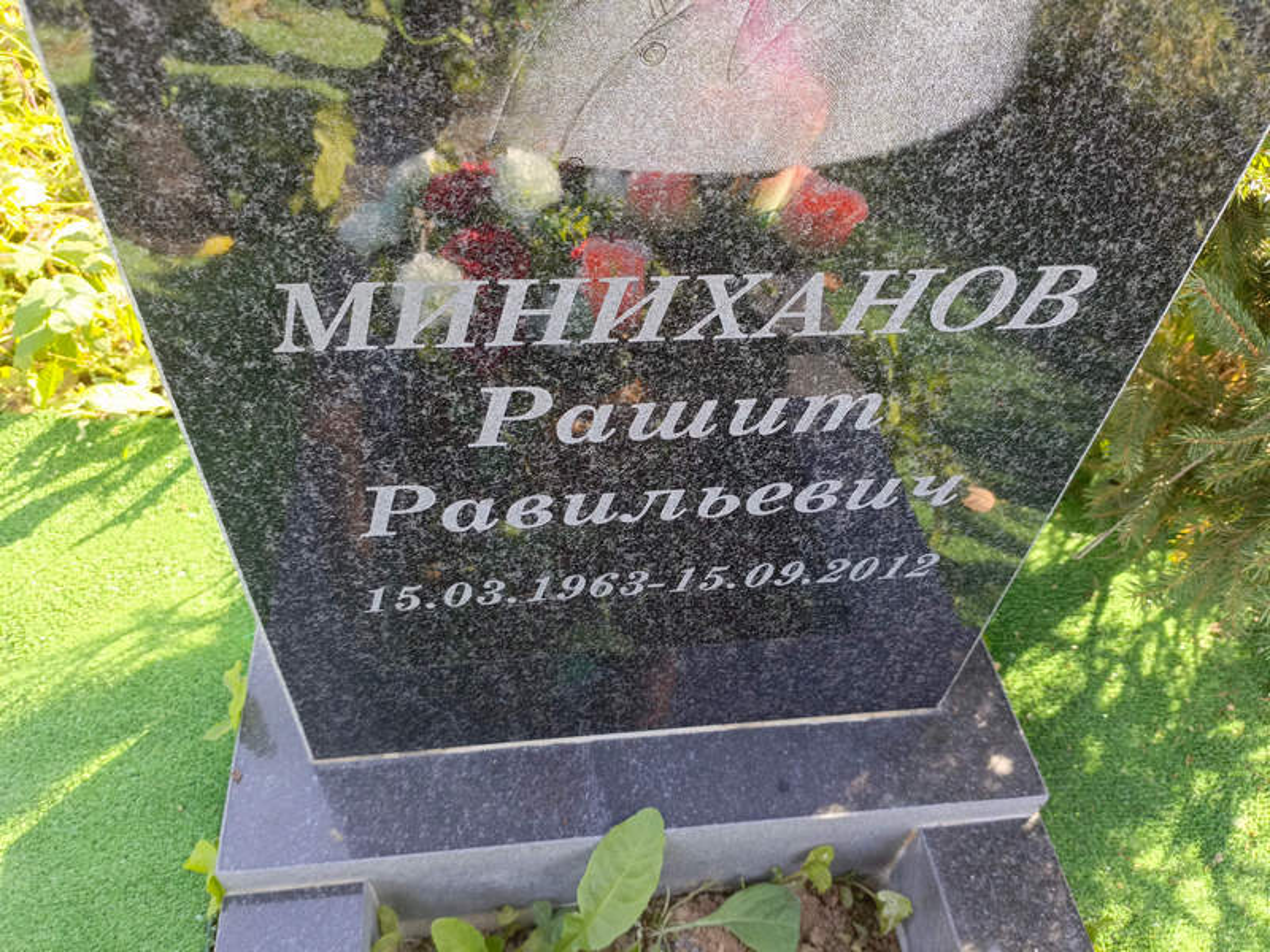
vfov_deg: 54.9
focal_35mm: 25
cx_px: 635
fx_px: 917
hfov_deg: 69.4
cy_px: 476
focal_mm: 4.76
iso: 132
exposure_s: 1/100
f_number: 1.69
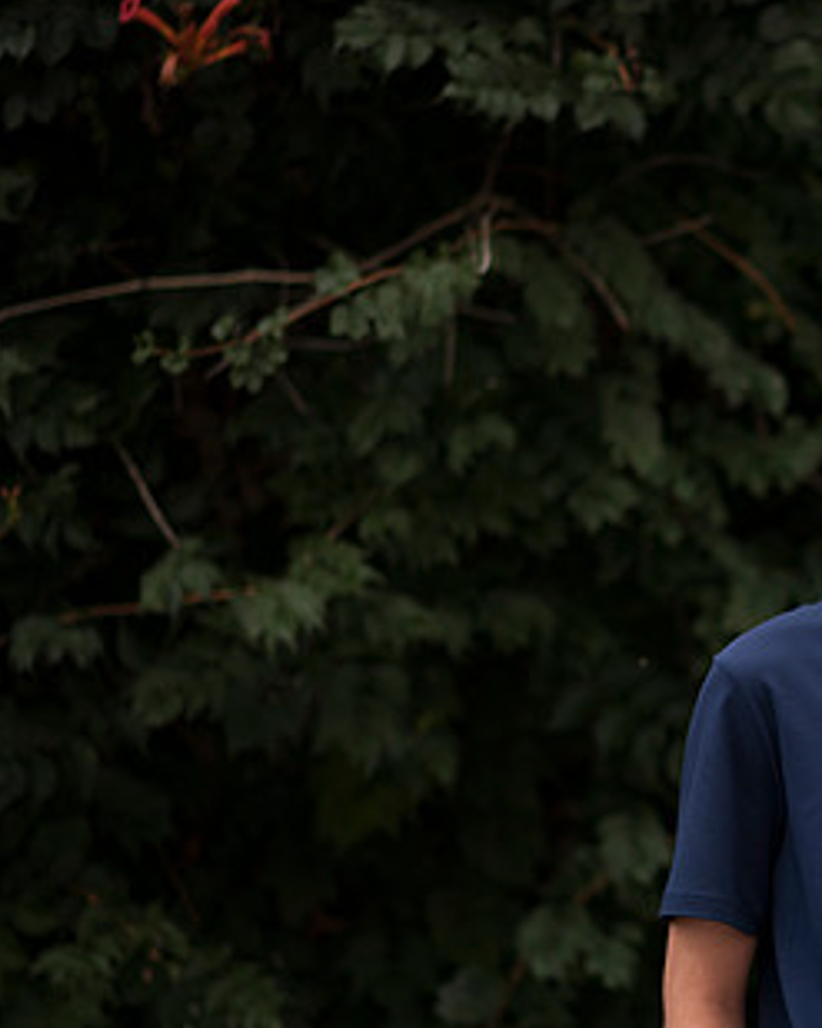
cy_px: 554
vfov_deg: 12.9
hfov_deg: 10.1
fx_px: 4564
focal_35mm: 150
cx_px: 962
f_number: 2
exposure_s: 1/640
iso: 100
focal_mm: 85
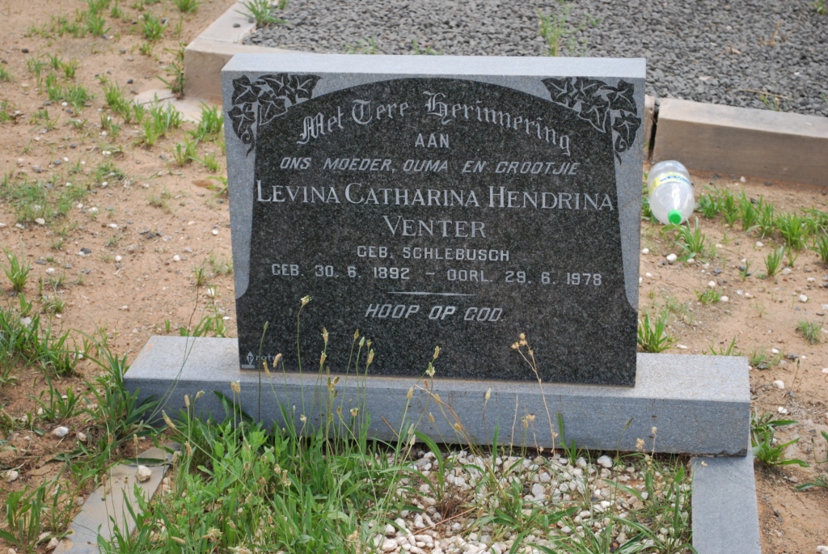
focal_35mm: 75
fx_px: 1727
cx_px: 414
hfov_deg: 27.0
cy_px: 277
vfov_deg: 18.2
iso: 140
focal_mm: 50
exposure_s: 1/125
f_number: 5.6
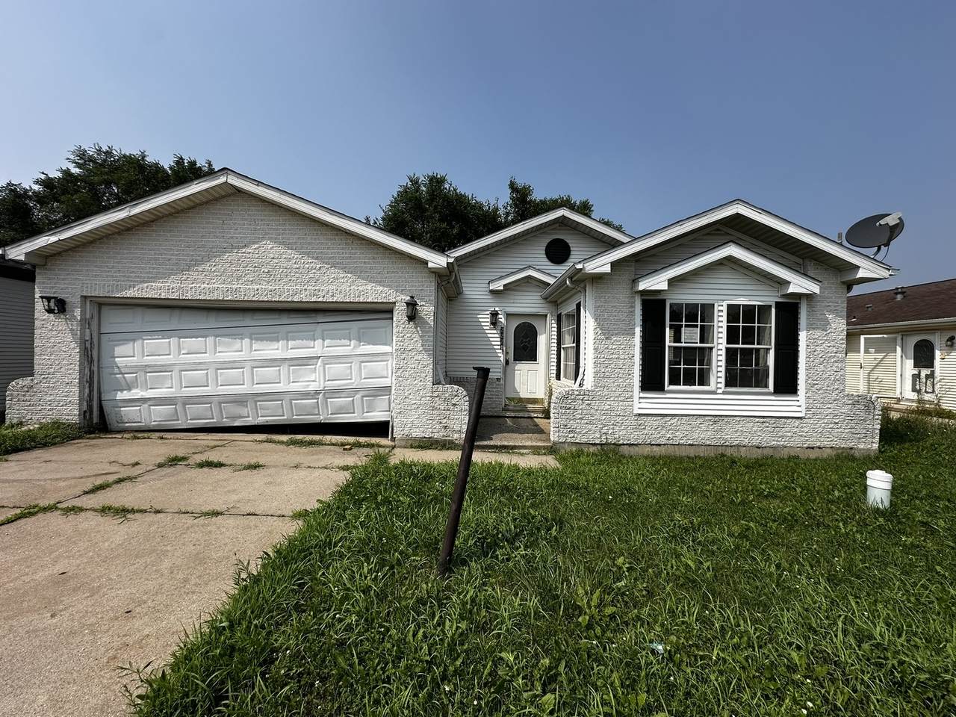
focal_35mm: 14
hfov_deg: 102.1
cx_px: 478
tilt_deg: +0.6
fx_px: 387
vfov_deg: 85.7
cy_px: 358
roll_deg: -1.8
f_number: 2.2
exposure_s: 1/3300
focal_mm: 2.22
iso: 50
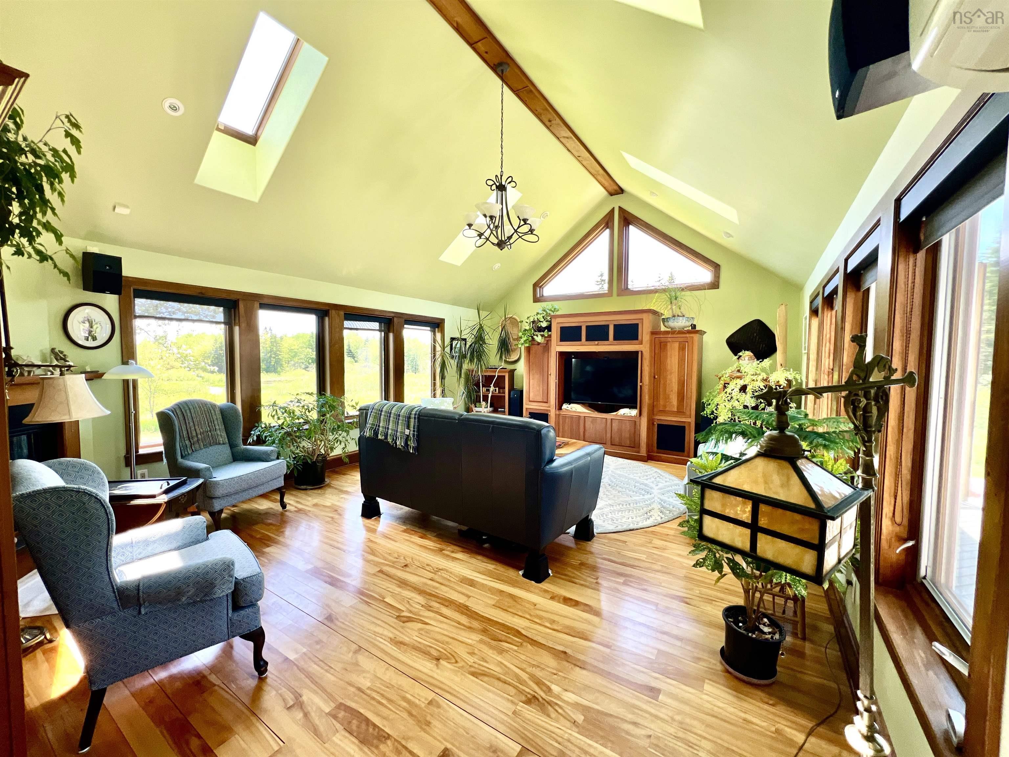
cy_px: 378
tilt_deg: -2.6
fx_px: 379
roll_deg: -0.3
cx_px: 504
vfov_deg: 89.9
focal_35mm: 13
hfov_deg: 106.2
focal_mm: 1.57
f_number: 1.8
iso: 64
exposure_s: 1/99
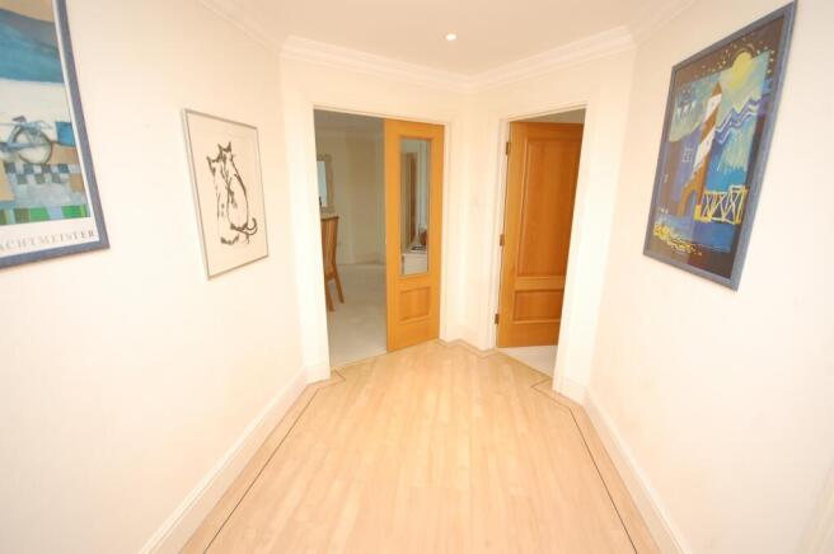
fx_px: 347
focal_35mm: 15
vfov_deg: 77.2
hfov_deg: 100.4
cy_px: 277
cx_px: 417
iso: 400
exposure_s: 1/60
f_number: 4
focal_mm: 10
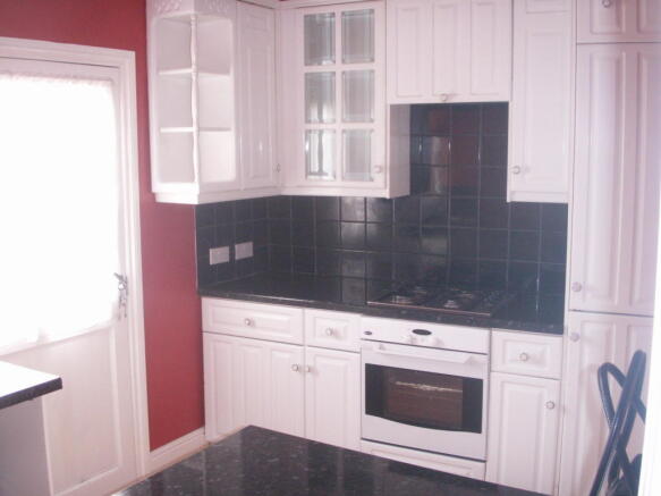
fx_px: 706
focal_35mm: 37
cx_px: 330
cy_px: 248
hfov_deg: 50.1
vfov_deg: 38.7
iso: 160
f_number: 3.5
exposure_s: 1/60
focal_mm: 7.7
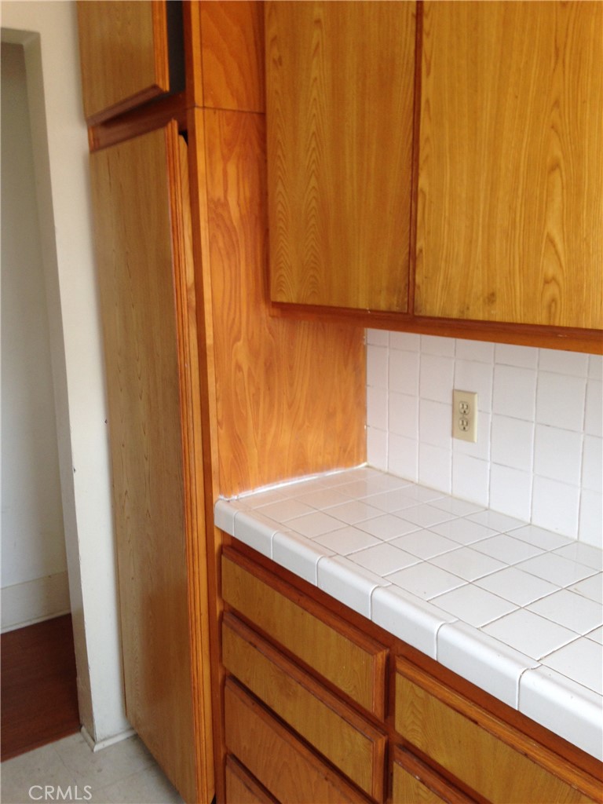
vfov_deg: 55.4
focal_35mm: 33
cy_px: 402
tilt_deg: -8.3
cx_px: 302
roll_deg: +0.2
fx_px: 766
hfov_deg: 42.9
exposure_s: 1/40
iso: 50
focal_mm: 4.12
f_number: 2.4
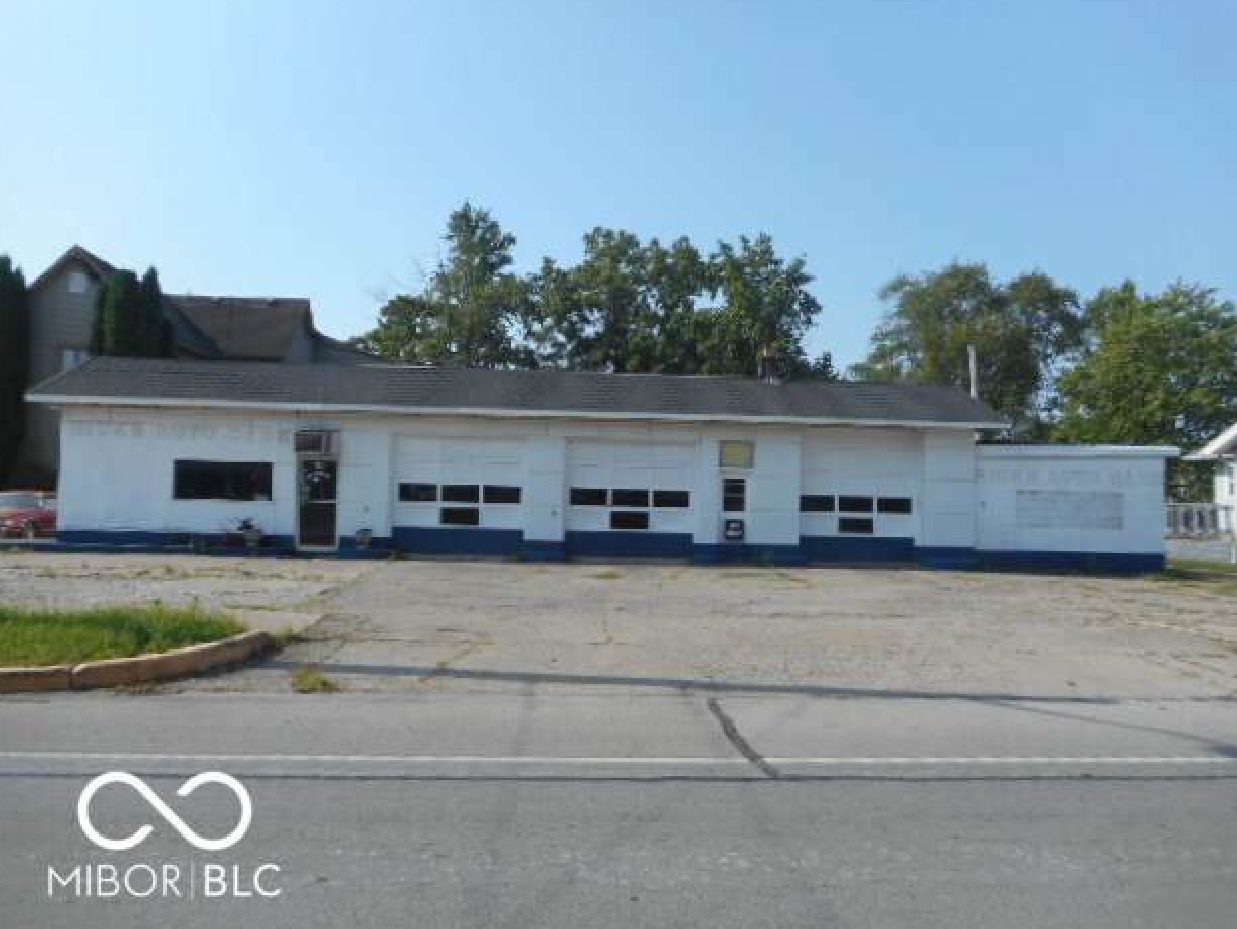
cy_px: 469
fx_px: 930
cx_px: 630
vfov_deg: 53.1
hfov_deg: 67.3
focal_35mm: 26
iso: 80
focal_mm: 4.5
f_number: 3.7
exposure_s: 1/640
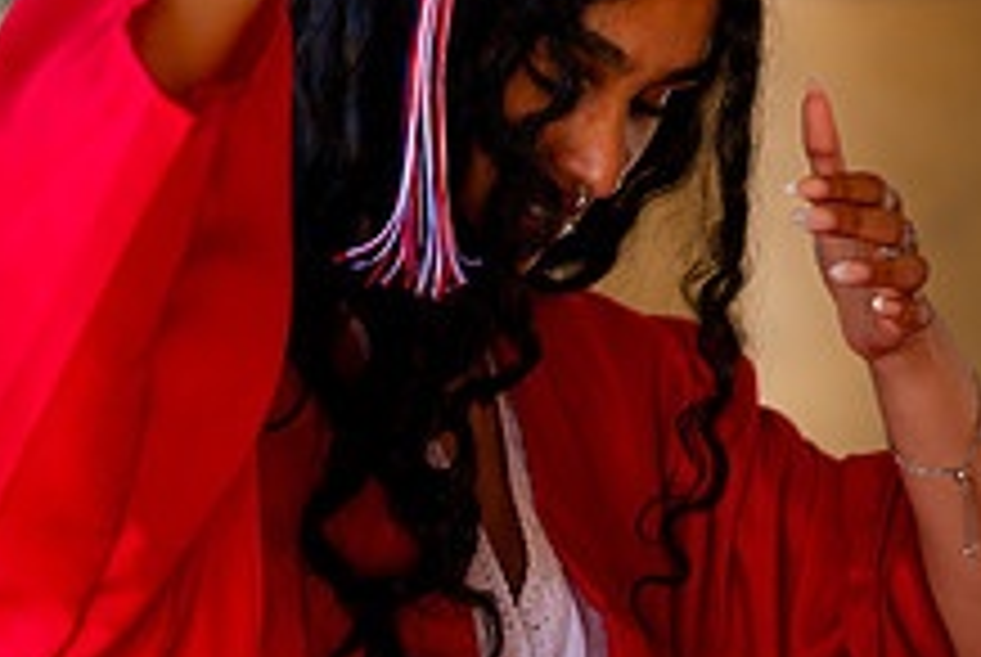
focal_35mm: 226
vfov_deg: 6.1
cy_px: 367
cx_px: 608
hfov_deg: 9.1
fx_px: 6167
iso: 64
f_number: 2.8
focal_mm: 85
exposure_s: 1/200
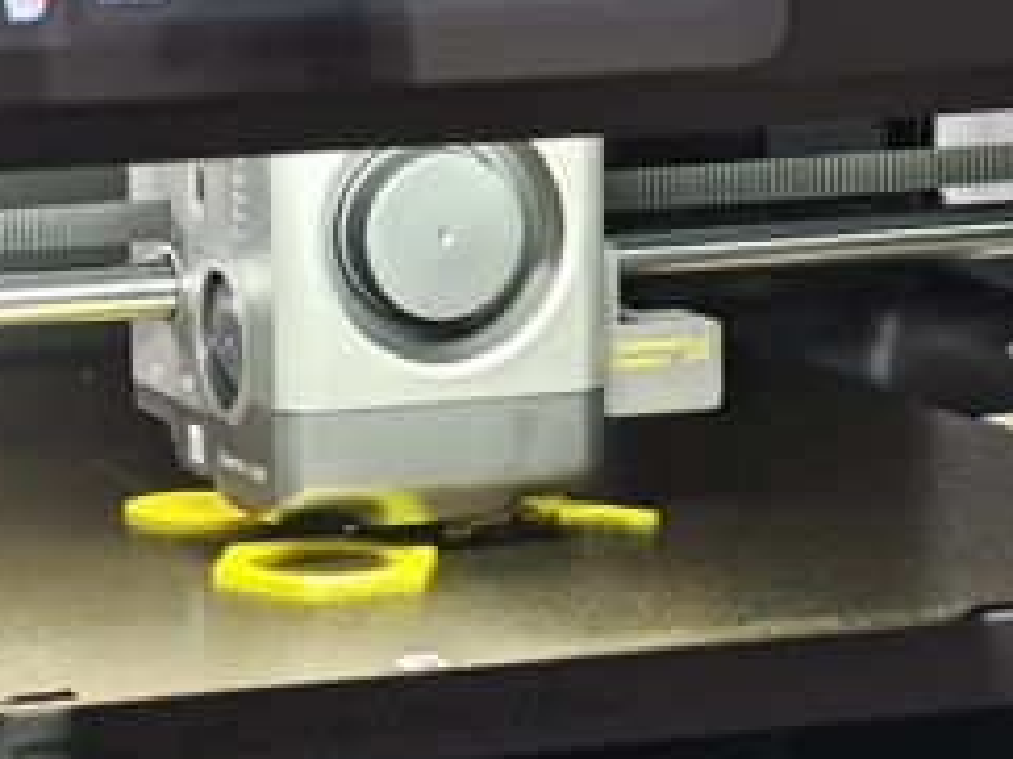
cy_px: 382
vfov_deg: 7.5
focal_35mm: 198
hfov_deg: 10.0
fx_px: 5791
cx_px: 446
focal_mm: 24.85
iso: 1600
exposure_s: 1/41
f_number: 3.1
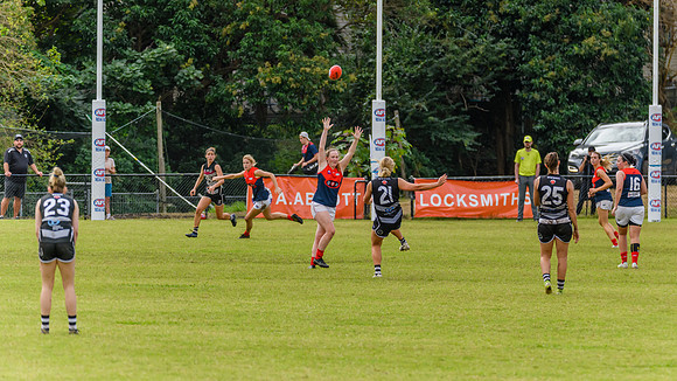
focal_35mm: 333
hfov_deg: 6.5
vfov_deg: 3.6
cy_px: 136
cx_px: 394
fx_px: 5974
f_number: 5.6
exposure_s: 1/2000
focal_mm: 260
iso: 1000
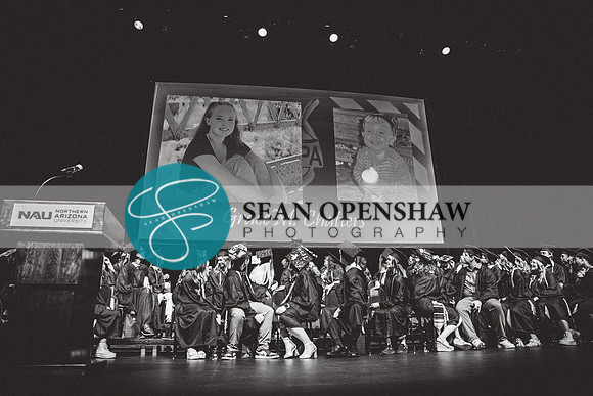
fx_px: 395
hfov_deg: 73.7
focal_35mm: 24
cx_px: 296
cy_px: 198
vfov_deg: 53.2
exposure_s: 1/160
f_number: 2.8
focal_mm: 24
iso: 2500
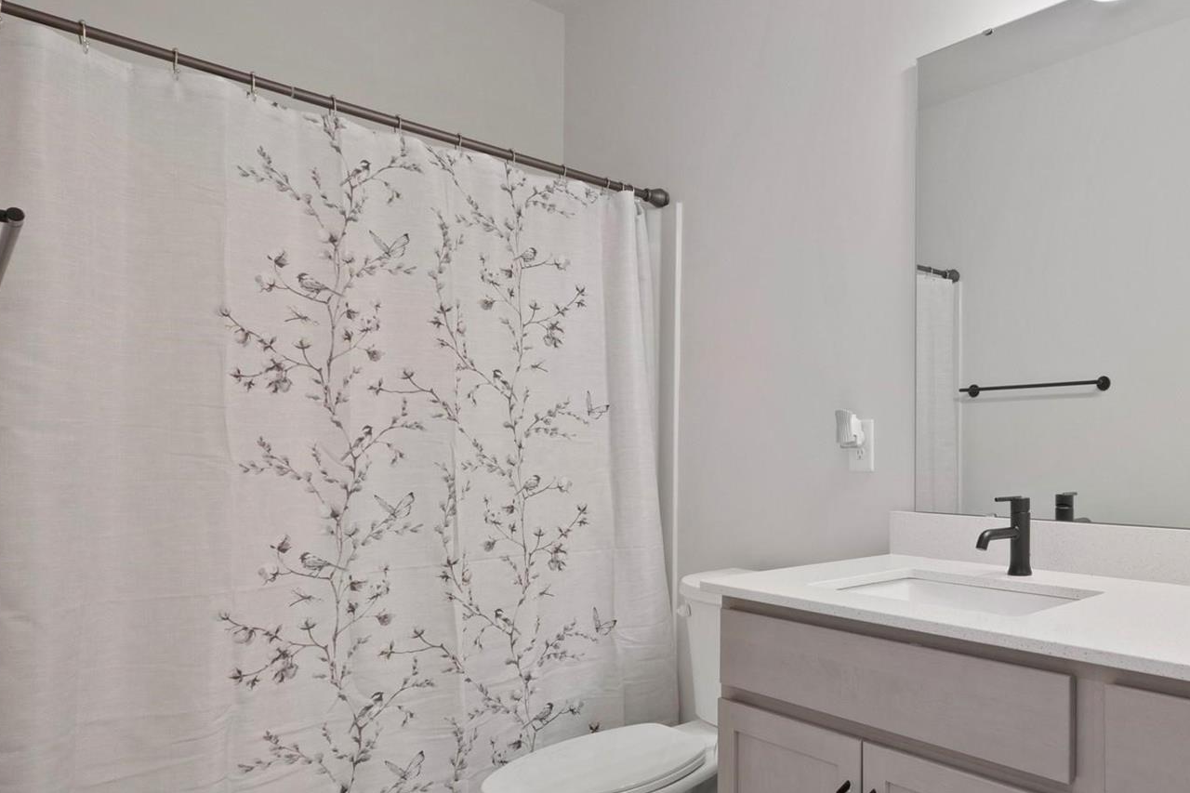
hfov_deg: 68.4
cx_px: 908
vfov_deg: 52.7
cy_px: 477
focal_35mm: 24
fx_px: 793
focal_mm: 10
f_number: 8
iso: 400
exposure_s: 1/1.25
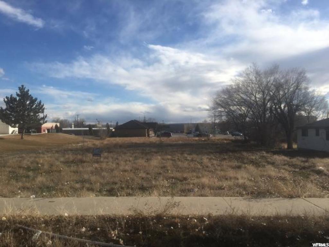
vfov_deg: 48.2
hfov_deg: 61.7
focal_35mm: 29
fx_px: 276
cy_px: 124
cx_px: 164
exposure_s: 1/2198
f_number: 2.2
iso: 25
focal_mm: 4.15
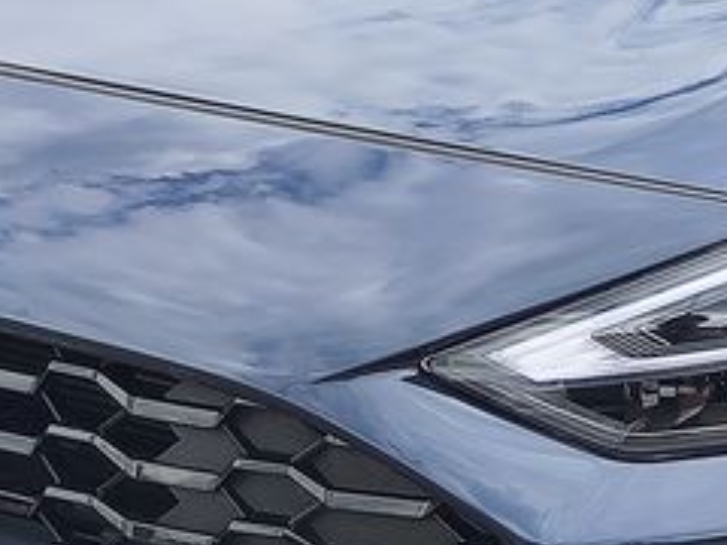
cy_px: 200
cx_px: 800
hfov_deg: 16.6
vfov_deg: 12.9
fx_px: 2415
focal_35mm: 115
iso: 50
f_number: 1.69
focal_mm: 7.01
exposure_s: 1/292
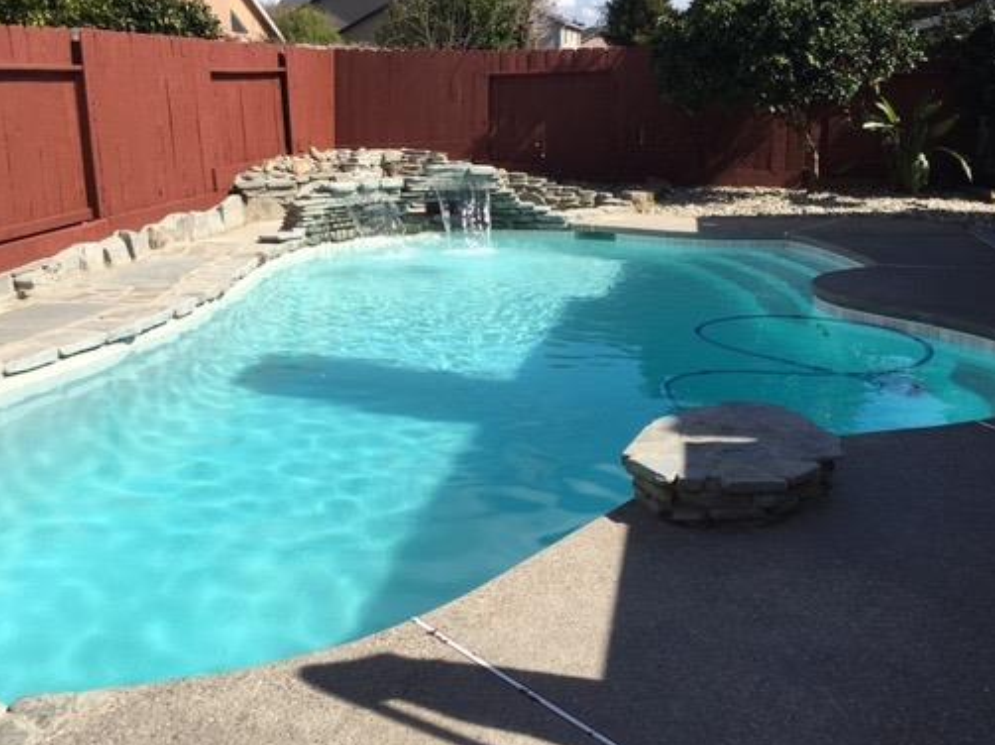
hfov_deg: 50.2
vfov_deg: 38.6
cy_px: 343
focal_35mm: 37
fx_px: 1063
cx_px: 499
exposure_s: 1/1637
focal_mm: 4.15
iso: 25
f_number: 2.2
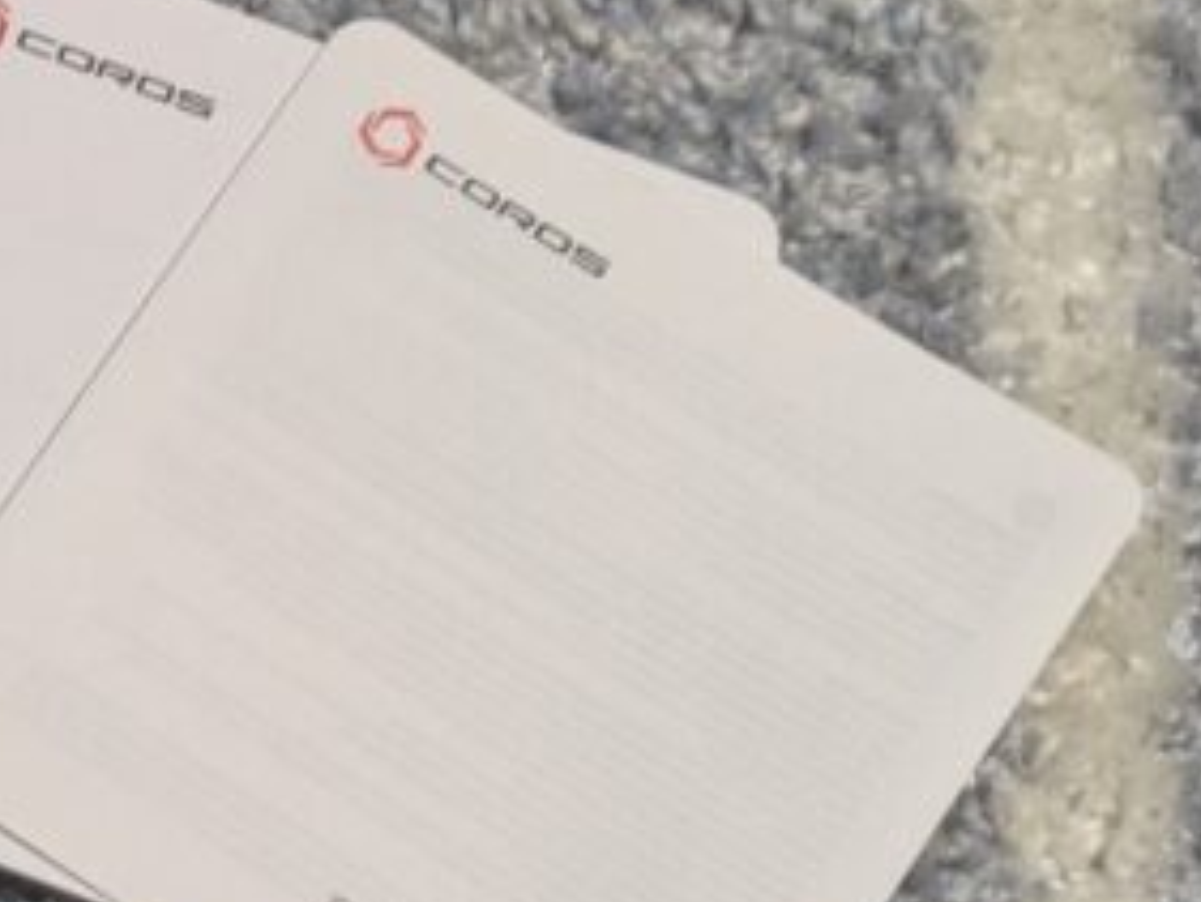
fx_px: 6456
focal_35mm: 186
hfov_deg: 10.1
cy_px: 1445
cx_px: -825
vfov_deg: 7.8
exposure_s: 1/120
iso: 87
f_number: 1.89
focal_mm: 5.43
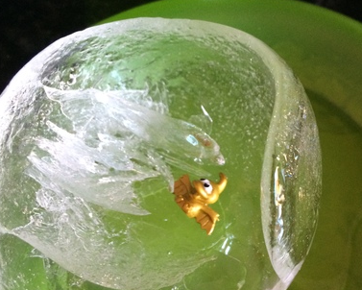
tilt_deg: -63.1
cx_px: 204
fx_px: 482
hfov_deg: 41.1
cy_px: 142
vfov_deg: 33.5
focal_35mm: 45
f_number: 2.2
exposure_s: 1/33
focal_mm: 4.15
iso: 200
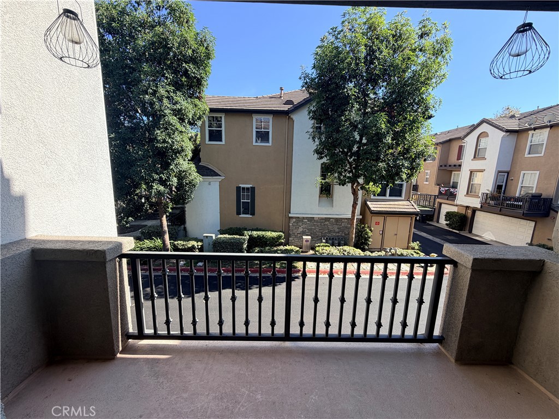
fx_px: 226
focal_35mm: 14
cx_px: 280
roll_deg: -1.6
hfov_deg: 102.1
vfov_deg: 85.7
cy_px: 210
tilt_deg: -10.7
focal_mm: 2.22
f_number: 2.2
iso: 40
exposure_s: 1/502
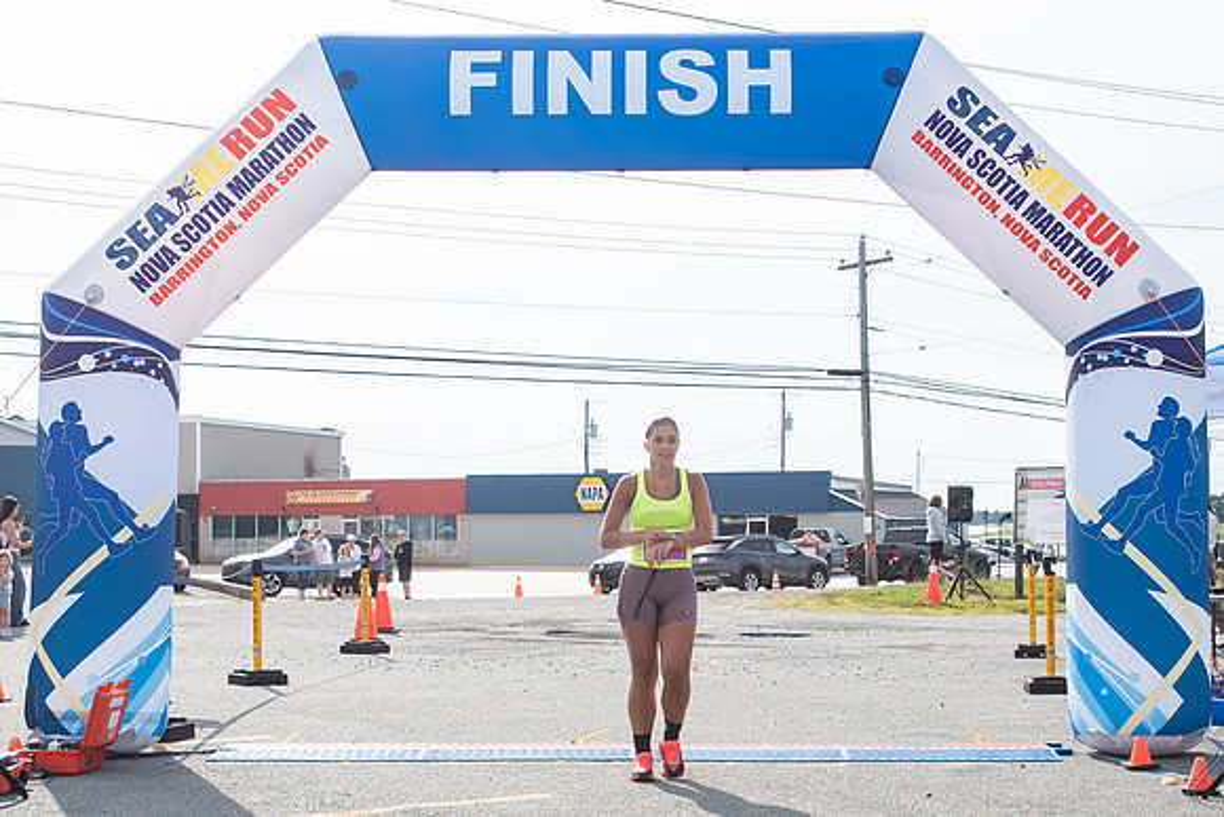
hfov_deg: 35.0
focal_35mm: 57
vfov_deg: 23.7
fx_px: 1942
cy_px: 519
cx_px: 635
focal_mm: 31
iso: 800
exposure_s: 1/3200
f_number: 4
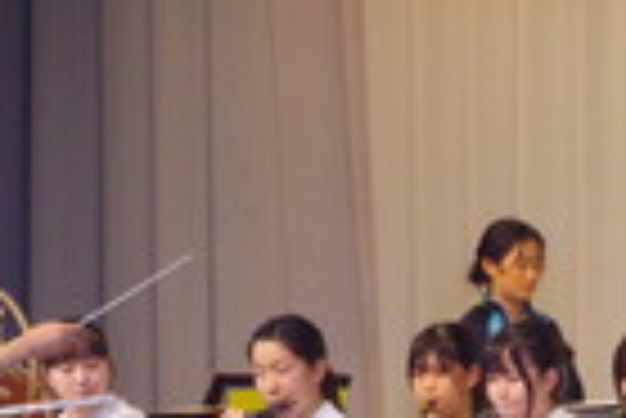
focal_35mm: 428
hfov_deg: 4.8
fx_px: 7450
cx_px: 685
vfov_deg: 3.2
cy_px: 306
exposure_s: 1/200
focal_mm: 88
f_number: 5.6
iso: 6400
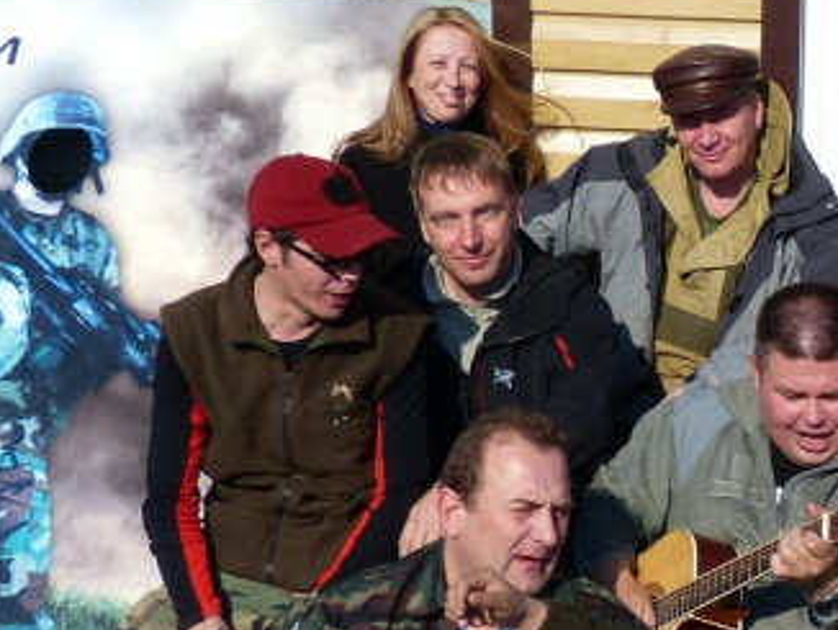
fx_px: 2205
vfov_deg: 16.1
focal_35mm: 91
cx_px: 961
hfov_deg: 20.4
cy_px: 499
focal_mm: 5.3
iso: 100
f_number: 4
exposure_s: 1/800
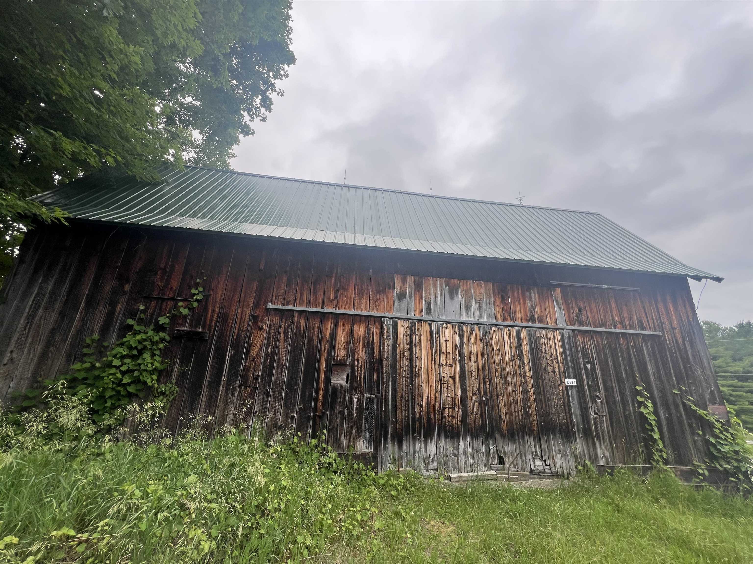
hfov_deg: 106.2
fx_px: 283
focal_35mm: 13
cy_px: 282
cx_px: 376
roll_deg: -2.7
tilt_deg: +17.4
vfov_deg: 89.9
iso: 32
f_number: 1.8
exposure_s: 1/285
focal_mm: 1.57
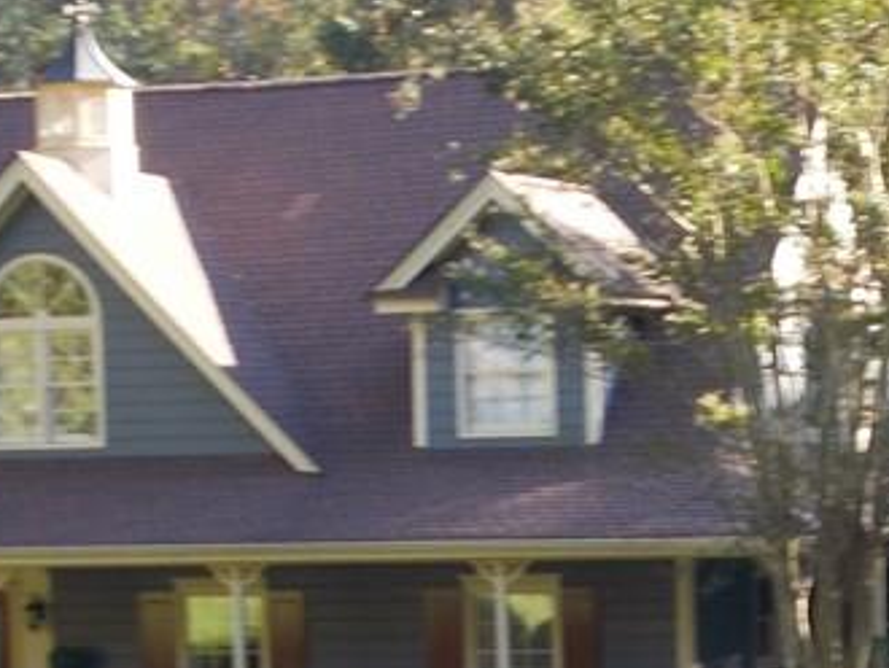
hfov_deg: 12.7
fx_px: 3984
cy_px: 754
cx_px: 606
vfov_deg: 9.5
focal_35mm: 155
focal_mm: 9
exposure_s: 1/40
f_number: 4.5
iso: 80
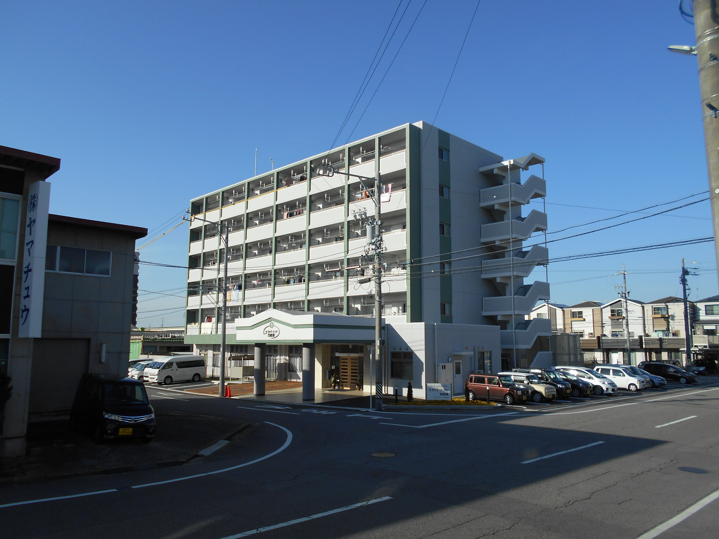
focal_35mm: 26
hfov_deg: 67.3
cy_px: 270
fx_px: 540
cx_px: 360
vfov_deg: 53.1
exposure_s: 1/1250
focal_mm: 4.6
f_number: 3.2
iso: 80
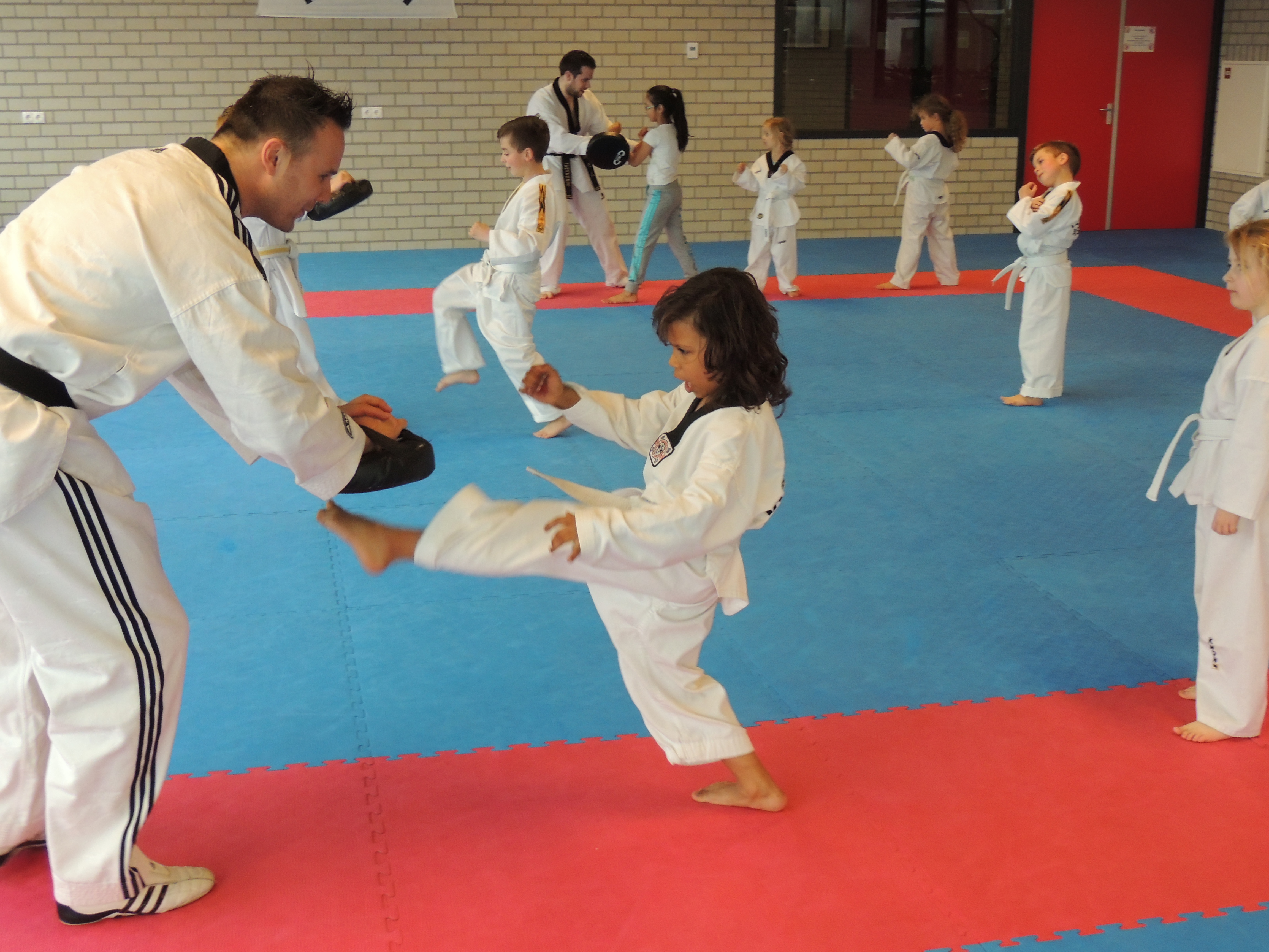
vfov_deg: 33.6
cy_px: 476
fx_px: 1576
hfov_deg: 43.9
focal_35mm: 43
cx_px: 634
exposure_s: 1/125
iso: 500
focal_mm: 7.6
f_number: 3.4
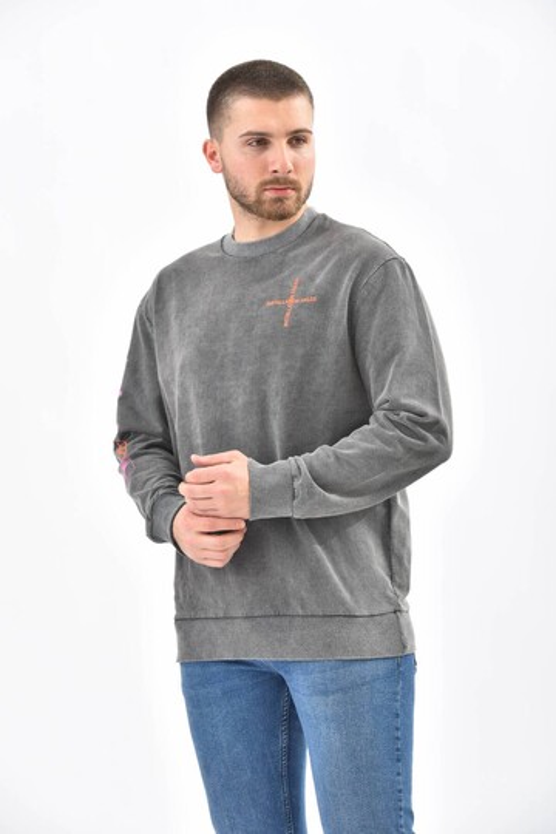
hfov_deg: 11.8
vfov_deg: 17.6
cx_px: 278
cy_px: 417
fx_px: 2687
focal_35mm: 116
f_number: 7.1
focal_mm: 116
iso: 100
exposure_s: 1/160
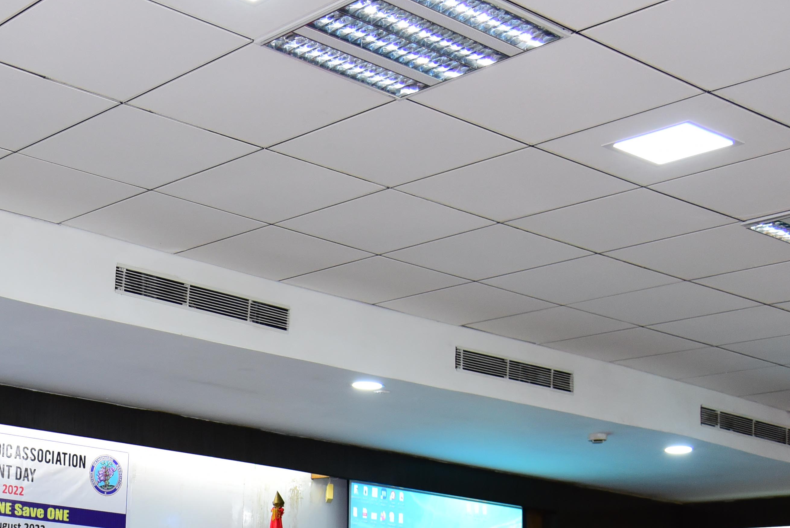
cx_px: -20
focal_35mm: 69
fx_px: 1515
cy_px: 551
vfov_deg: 19.1
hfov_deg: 27.4
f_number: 4.5
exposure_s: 1/200
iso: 1600
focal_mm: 30
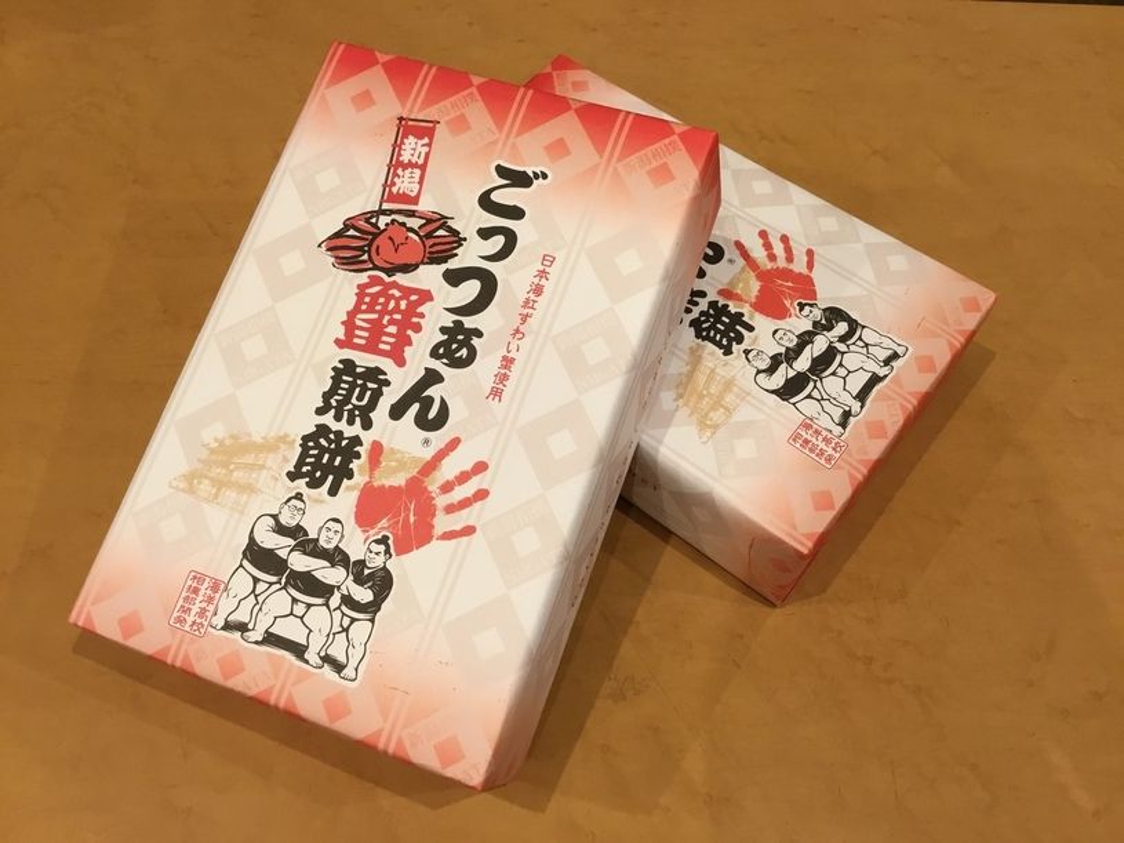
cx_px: 562
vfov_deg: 45.4
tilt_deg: -59.2
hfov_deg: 58.4
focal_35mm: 31
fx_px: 1006
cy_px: 422
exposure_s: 1/33
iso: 80
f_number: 2.4
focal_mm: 3.3
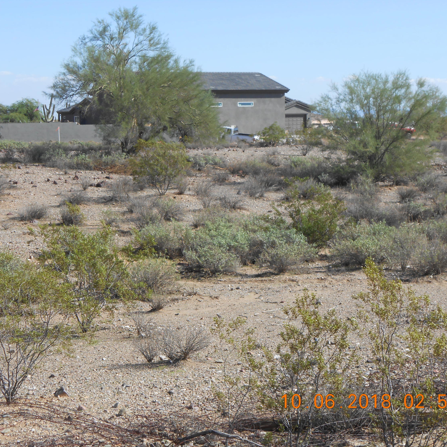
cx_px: 193
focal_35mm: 75
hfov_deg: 23.0
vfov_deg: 23.1
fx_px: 1096
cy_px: 224
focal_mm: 11.3
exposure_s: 1/320
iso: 80
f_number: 5.6
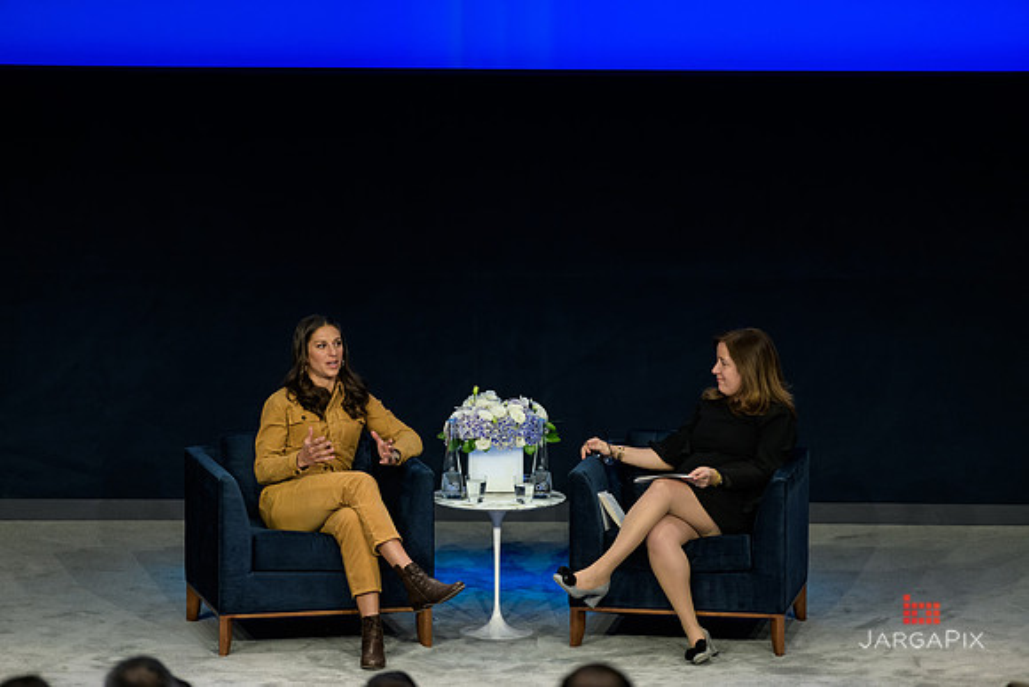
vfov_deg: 6.9
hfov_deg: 10.3
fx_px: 5718
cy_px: 344
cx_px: 514
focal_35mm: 200
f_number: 3.2
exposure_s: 1/200
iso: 1600
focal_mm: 200
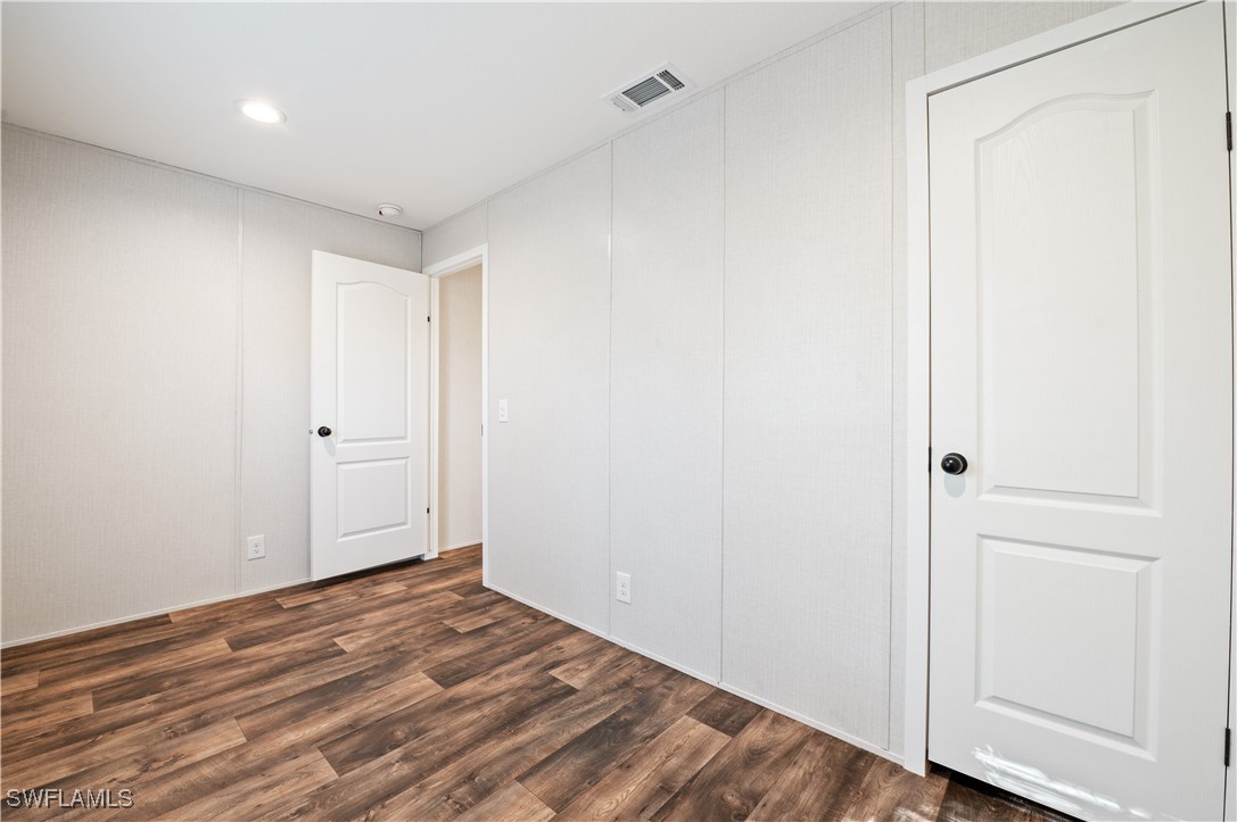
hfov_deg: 104.3
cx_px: 618
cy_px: 411
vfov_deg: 81.1
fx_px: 481
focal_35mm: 14
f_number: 8
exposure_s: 1/2
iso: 200
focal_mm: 14
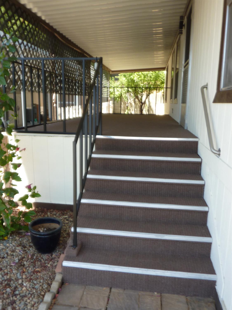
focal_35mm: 29
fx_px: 259
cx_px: 116
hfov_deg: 48.2
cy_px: 155
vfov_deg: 61.7
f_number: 3.4
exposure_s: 1/80
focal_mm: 4.7
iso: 80
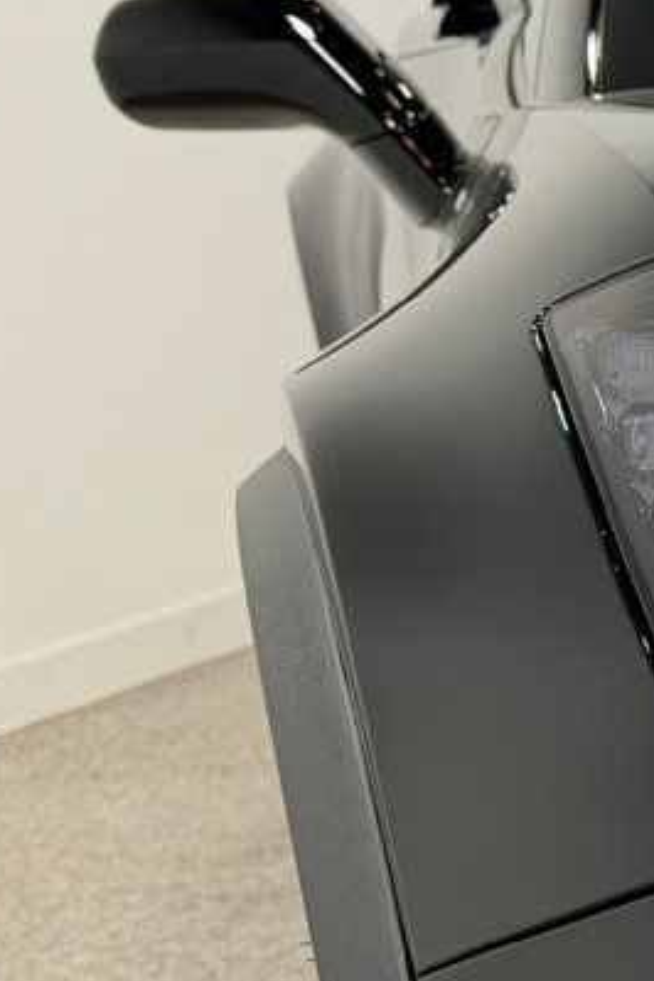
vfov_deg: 16.0
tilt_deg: -10.7
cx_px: 1224
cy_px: 607
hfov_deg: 10.1
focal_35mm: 128
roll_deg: +7.1
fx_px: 3488
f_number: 1.78
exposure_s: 1/164
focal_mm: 6.76
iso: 64
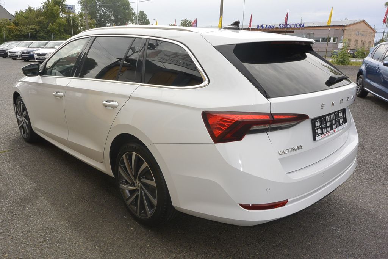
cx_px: 194
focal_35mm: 27
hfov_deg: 67.4
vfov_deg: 47.9
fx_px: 291
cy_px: 130
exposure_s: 1/250
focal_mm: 10
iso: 160
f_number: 8
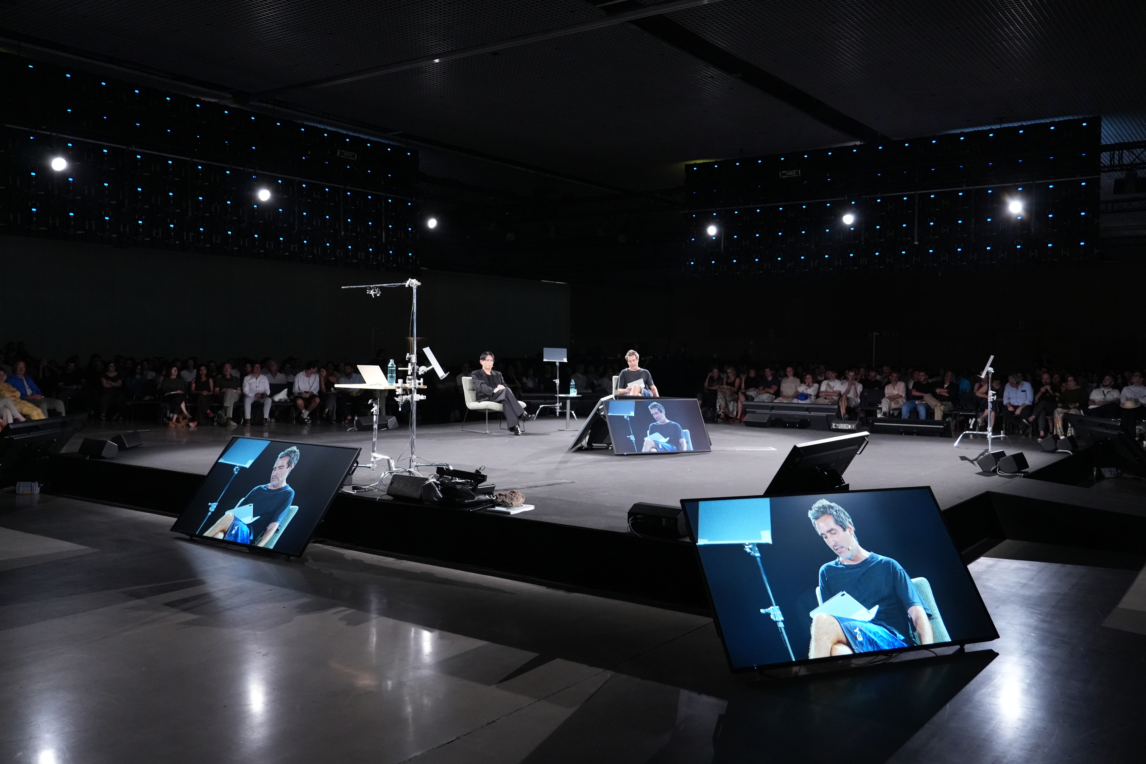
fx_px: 859
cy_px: 382
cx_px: 573
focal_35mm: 27
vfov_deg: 47.9
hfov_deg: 67.4
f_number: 4
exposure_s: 1/160
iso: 5000
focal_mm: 27
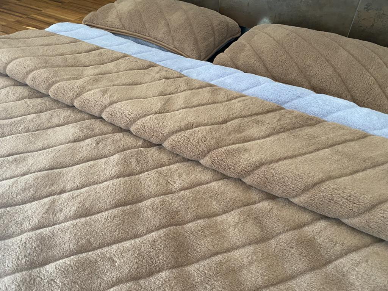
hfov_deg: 67.3
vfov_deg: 53.1
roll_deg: -1.1
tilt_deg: -43.6
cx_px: 194
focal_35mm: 26
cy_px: 146
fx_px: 291
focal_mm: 4.25
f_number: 1.8
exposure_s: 1/60
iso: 250
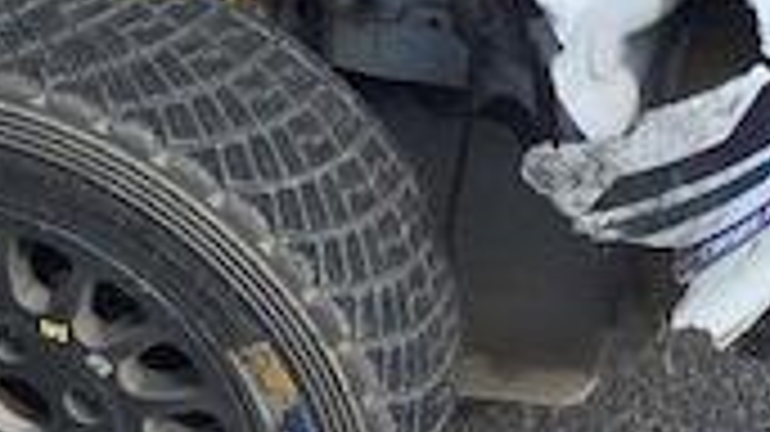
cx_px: 333
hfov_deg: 25.6
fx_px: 1694
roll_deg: +2.1
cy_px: -90
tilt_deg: -29.7
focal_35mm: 83
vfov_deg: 14.1
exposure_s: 1/989
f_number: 2.2
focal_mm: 4.15
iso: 32
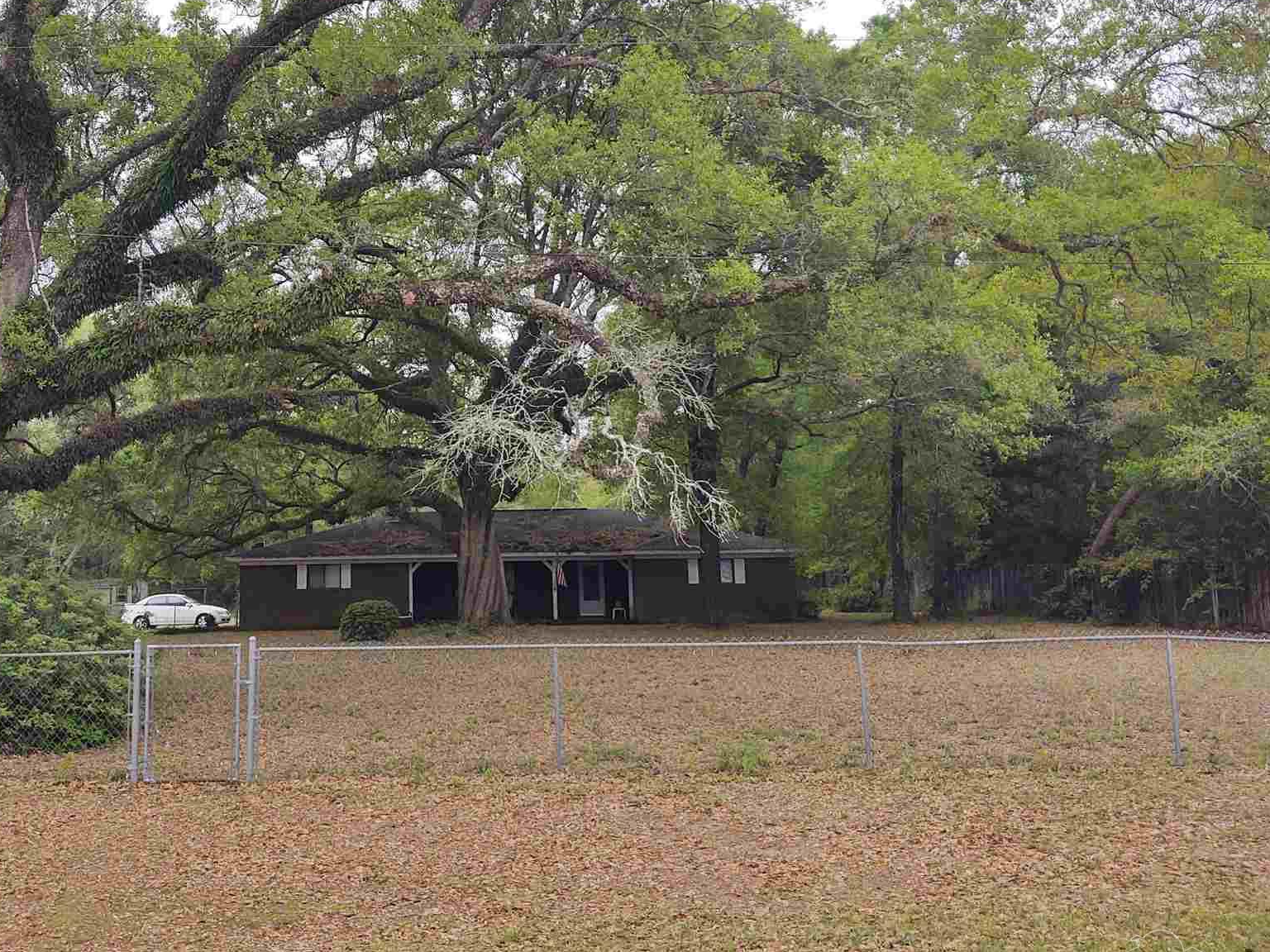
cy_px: 385
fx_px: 1321
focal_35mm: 36
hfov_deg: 50.4
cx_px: 425
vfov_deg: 39.5
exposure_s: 1/2432
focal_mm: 4.75
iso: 100
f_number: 1.7
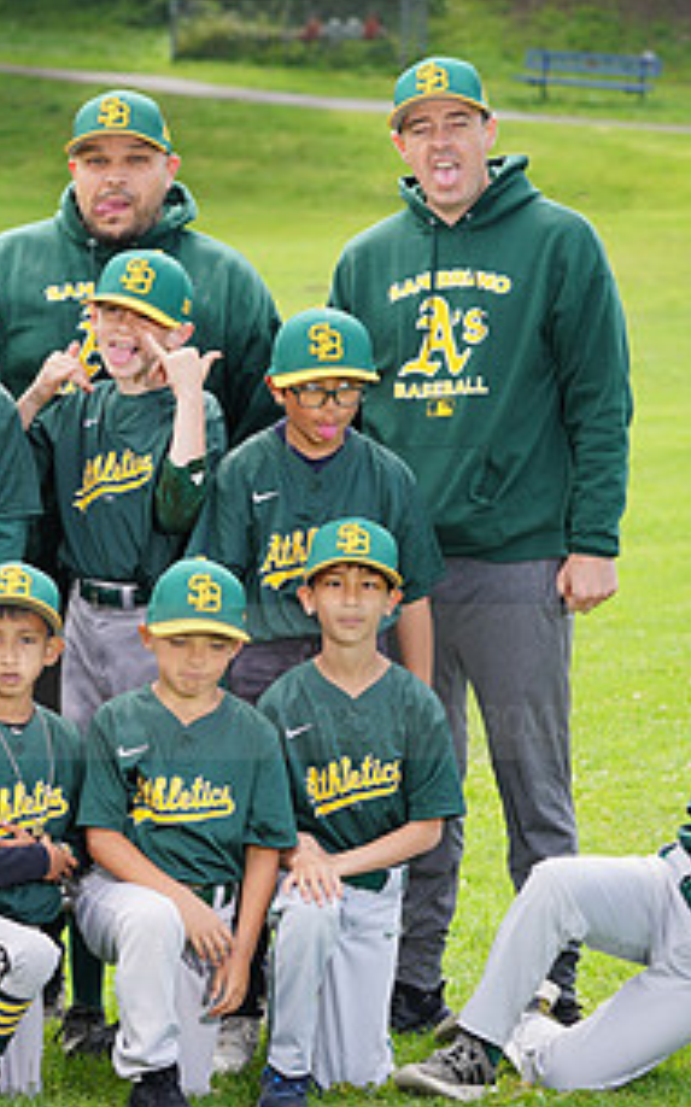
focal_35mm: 193
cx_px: -127
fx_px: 5821
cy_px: 653
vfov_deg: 10.9
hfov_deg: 6.7
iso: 100
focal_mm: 100
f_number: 5.6
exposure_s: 1/250
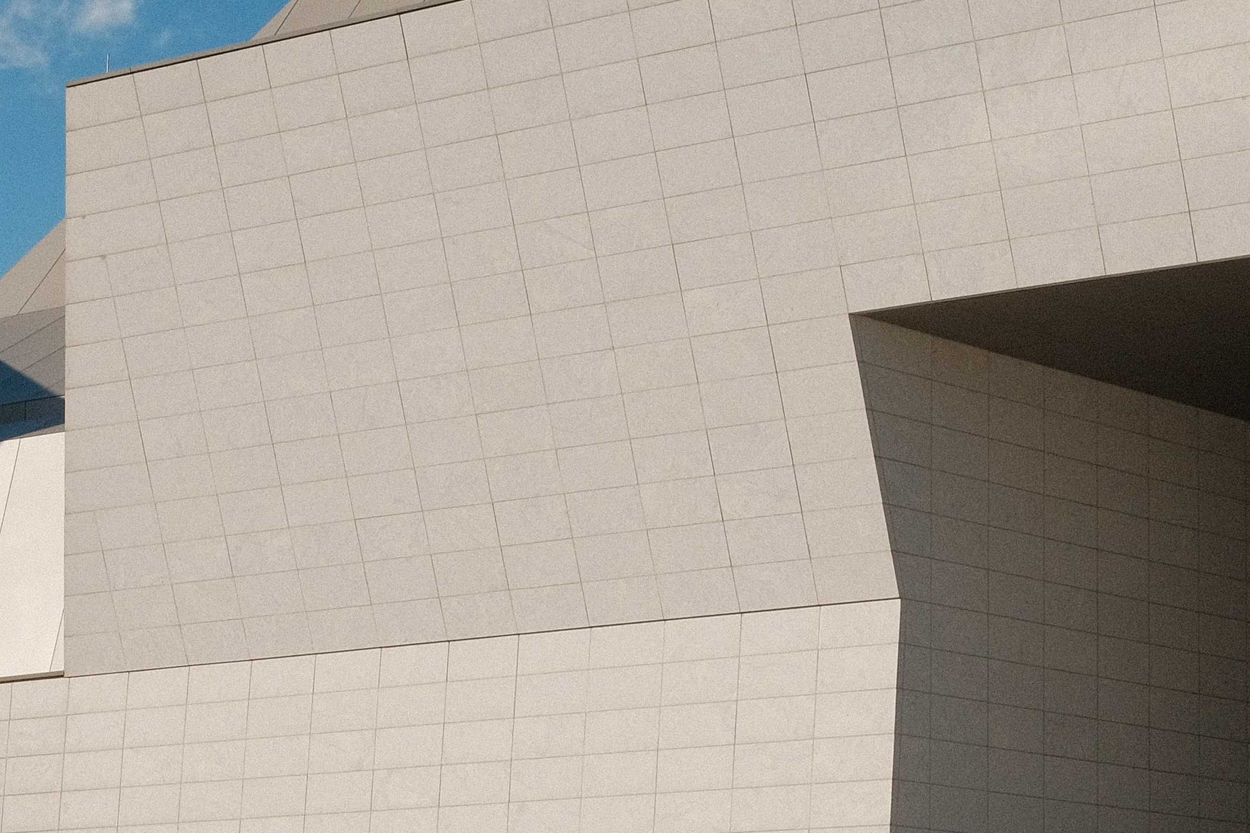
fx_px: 3923
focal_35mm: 113
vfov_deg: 12.0
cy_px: 754
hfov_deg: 18.1
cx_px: 756
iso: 1000
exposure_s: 1/2000
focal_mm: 27
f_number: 13
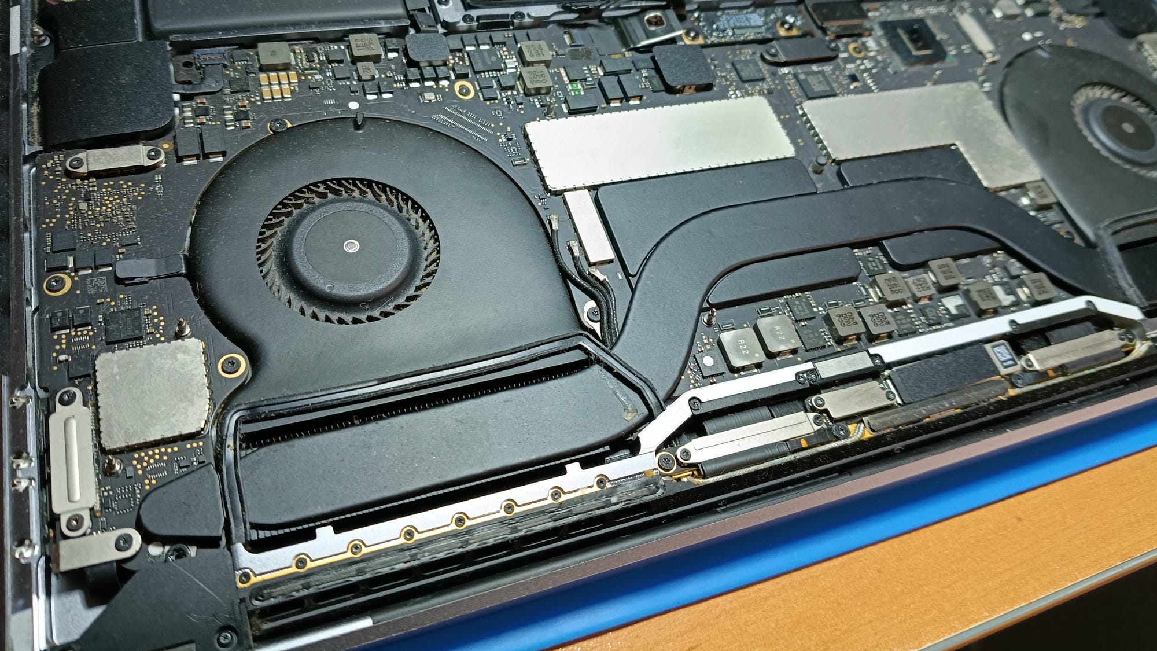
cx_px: 583
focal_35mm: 29
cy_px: 227
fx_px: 890
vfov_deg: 39.8
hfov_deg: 66.1
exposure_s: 1/50
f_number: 1.8
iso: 775
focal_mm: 4.81
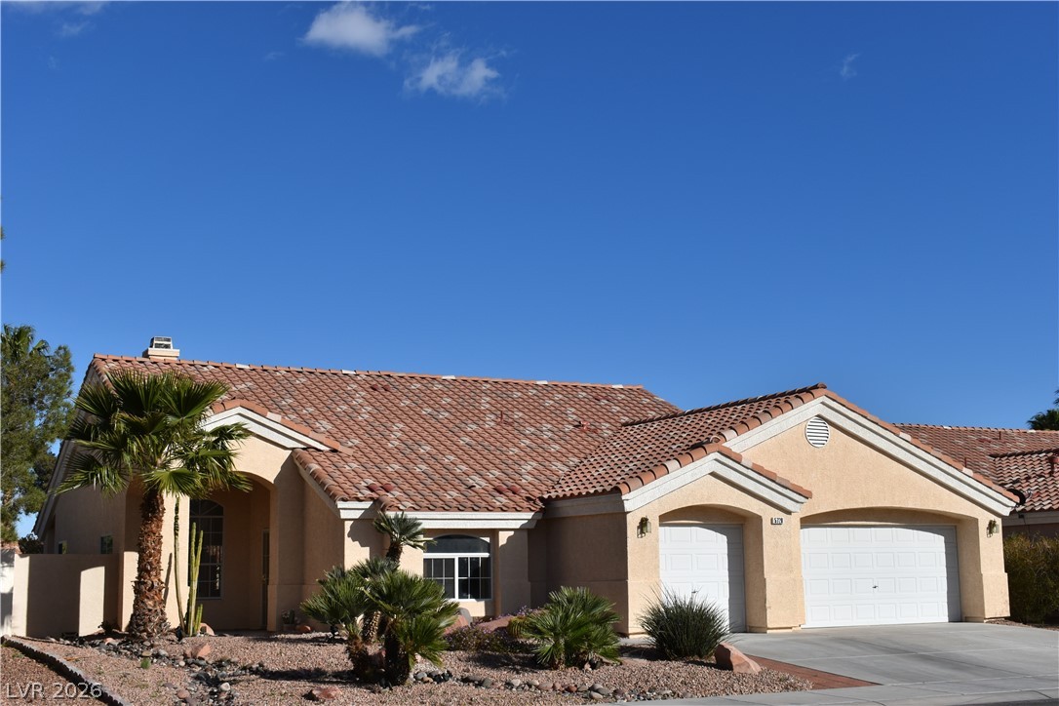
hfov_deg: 42.3
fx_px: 1368
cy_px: 353
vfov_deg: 28.9
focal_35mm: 46
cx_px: 530
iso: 200
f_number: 11
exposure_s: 1/500
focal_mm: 31
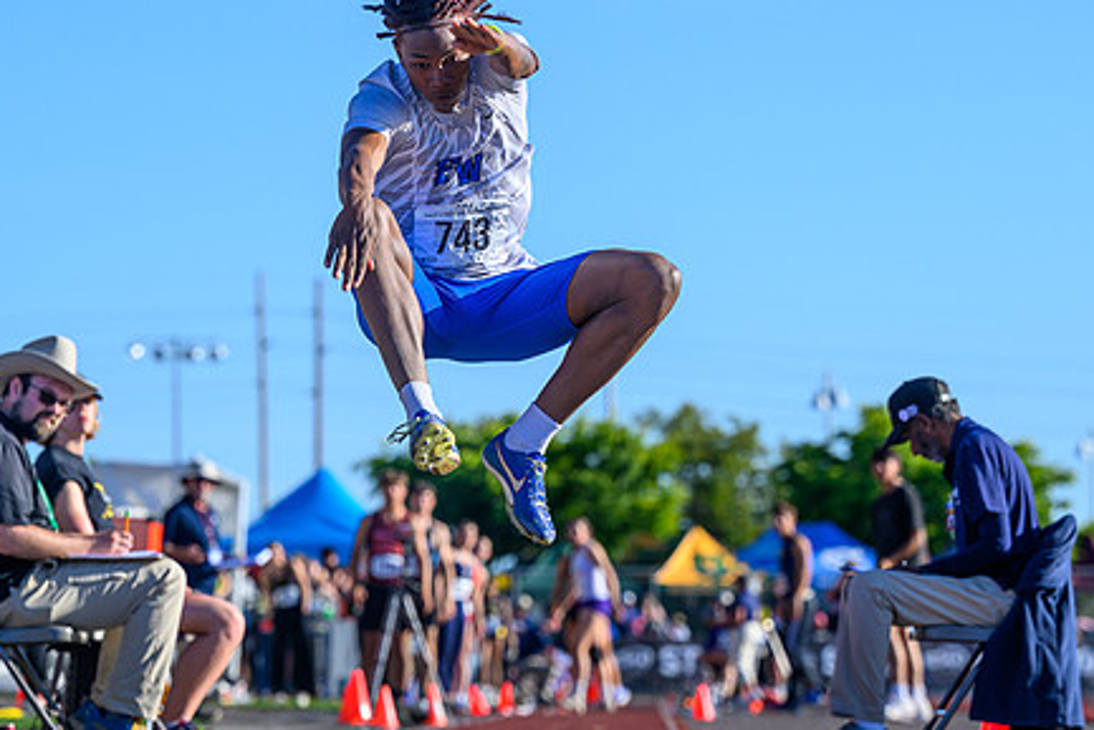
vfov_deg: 6.8
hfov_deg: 10.2
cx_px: 517
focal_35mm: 202
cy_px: 359
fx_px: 6140
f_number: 4
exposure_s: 1/1250
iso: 125
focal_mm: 125
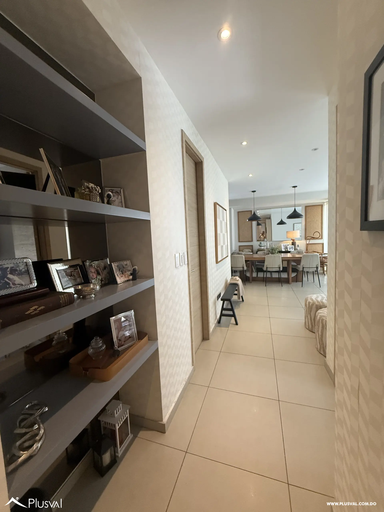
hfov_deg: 85.7
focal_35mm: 14
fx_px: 207
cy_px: 256
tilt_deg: -4.7
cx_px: 192
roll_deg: +2.4
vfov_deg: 102.1
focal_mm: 2.22
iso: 250
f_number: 2.2
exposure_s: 1/120
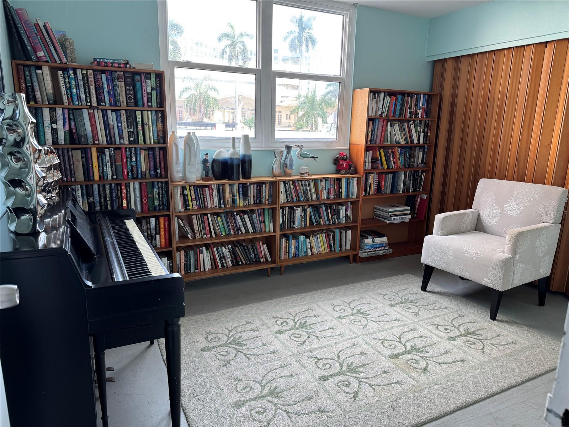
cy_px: 214
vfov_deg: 56.8
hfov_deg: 71.6
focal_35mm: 24
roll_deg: -1.2
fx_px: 394
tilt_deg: -12.9
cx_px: 284
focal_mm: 6.76
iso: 100
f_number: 1.78
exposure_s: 1/121
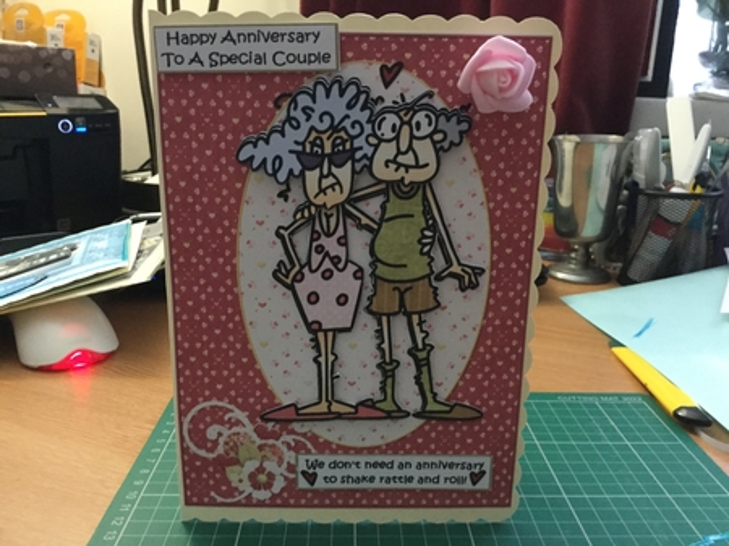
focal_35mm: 31
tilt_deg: -15.8
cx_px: 364
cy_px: 273
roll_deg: -1.6
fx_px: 653
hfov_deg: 58.4
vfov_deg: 45.4
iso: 250
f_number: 2.4
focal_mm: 3.3
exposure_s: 1/17
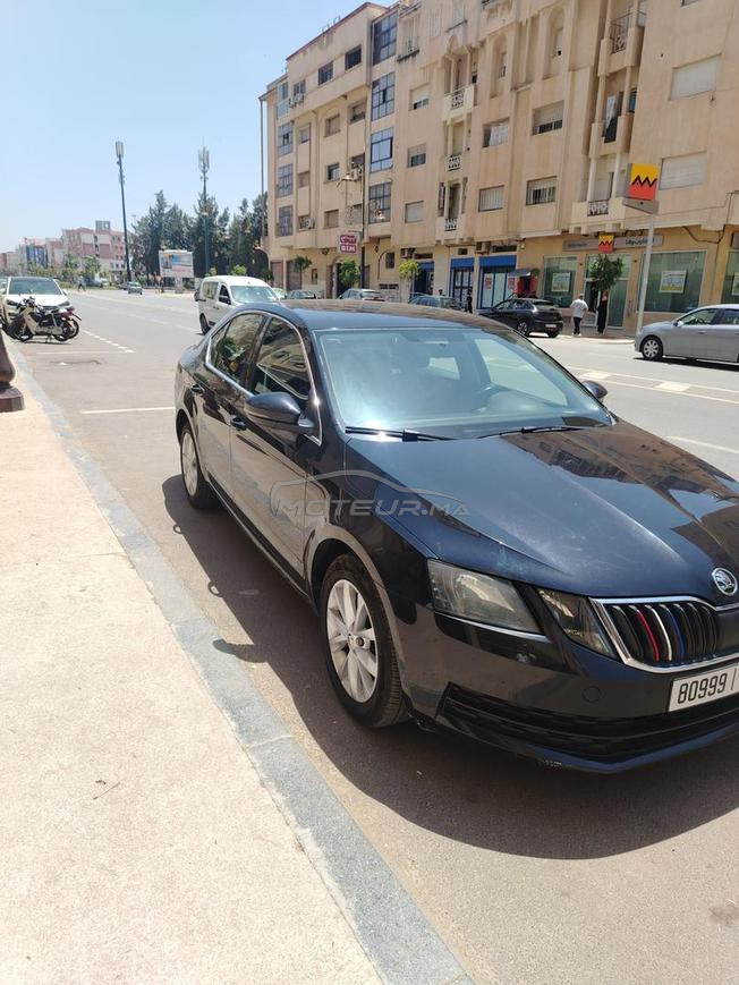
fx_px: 683
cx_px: 370
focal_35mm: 24
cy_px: 492
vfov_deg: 71.6
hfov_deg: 56.8
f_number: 1.75
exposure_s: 1/577
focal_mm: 5.25
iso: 100
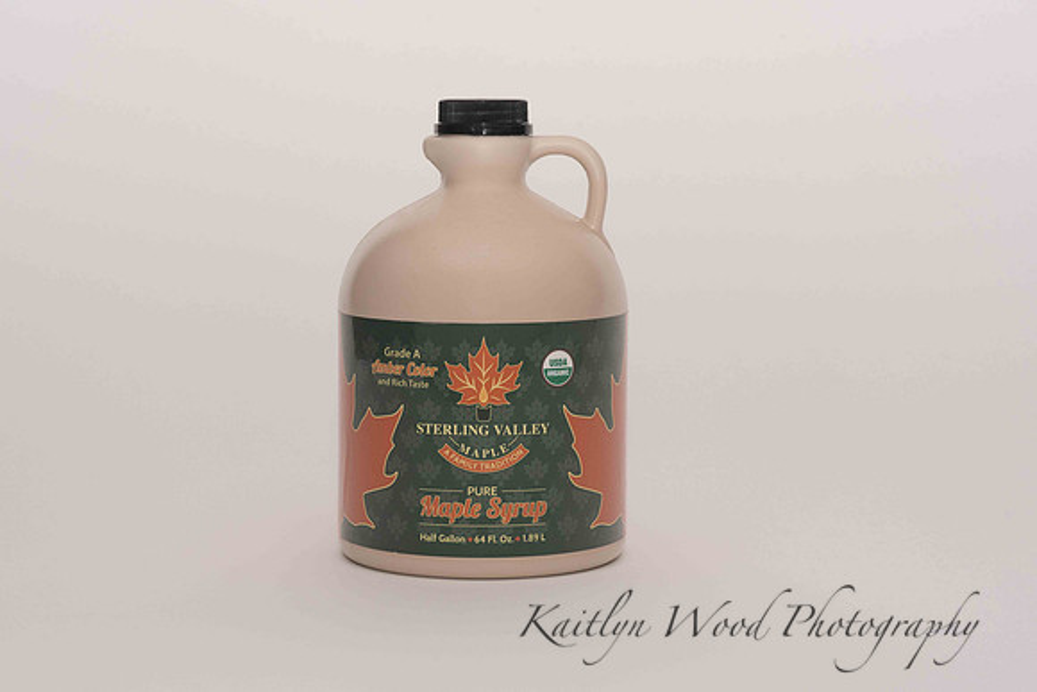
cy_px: 346
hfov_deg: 23.9
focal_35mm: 85
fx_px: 2450
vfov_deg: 16.1
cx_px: 518
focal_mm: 85
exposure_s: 1/100
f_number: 13
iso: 400
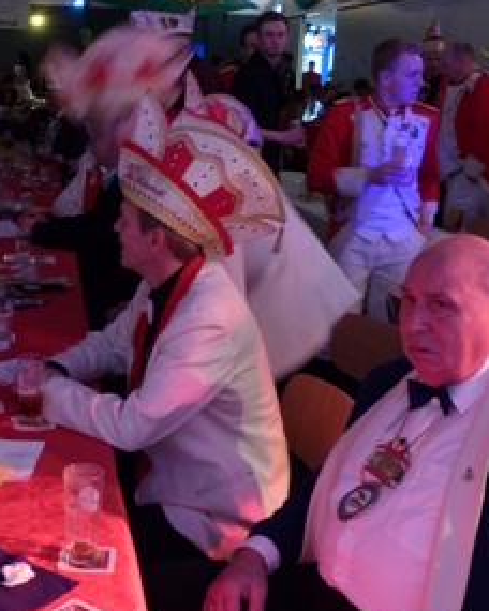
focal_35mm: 57
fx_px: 1031
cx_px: 71
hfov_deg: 26.0
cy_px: 238
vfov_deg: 32.9
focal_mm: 5.8
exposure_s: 1/10
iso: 400
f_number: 2.8
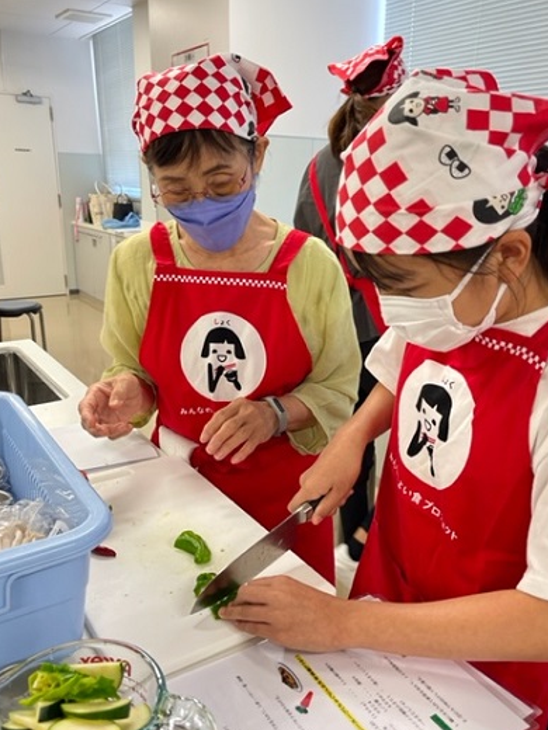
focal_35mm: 30
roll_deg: -1.7
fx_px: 633
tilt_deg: -15.9
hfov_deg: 46.7
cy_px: 362
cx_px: 306
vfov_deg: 60.0
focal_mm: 5.1
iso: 125
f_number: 1.6
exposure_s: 1/120
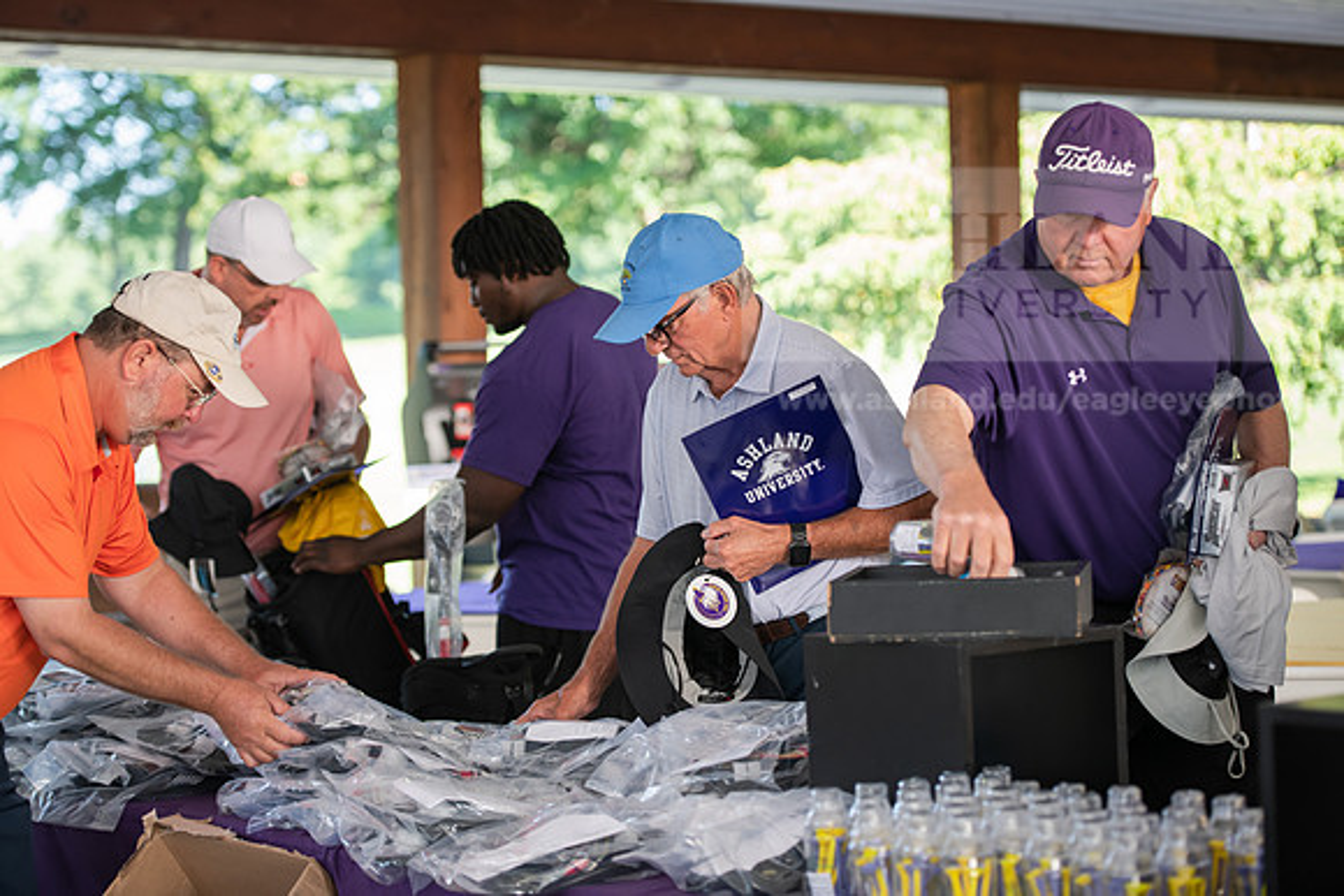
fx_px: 3174
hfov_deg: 23.9
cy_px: 448
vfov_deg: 16.1
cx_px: 672
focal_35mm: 85
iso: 320
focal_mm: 85
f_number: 3.2
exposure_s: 1/250
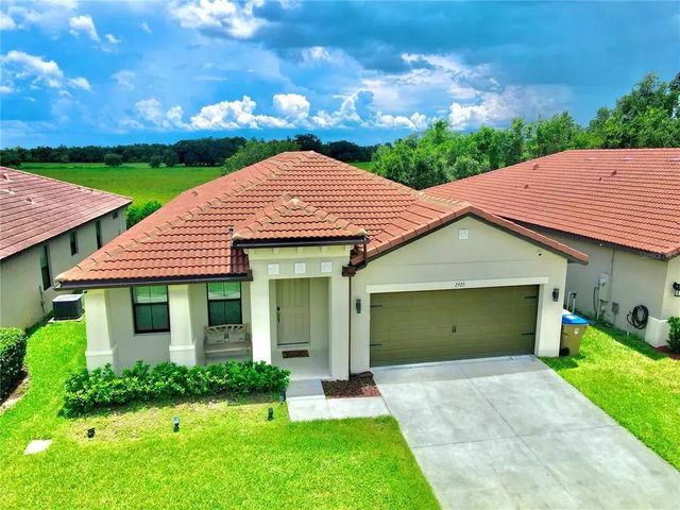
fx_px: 471
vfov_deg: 56.8
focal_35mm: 24
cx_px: 340
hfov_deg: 71.6
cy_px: 255
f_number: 2.8
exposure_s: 1/15
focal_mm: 4.5
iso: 100
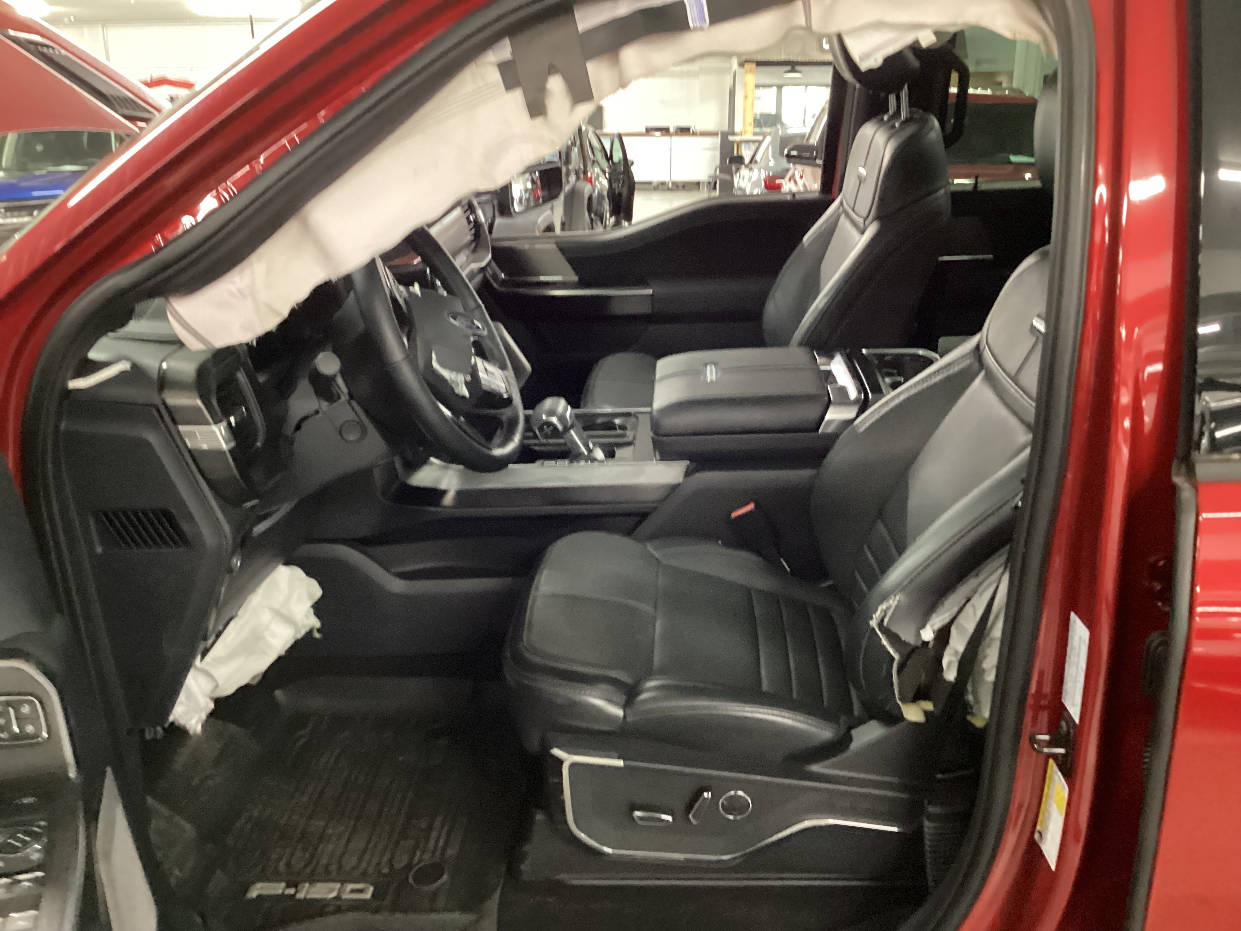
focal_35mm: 31
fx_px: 1111
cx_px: 620
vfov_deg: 45.4
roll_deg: -0.5
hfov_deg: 58.4
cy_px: 466
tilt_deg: -20.7
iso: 640
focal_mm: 3.3
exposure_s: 1/20
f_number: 2.4
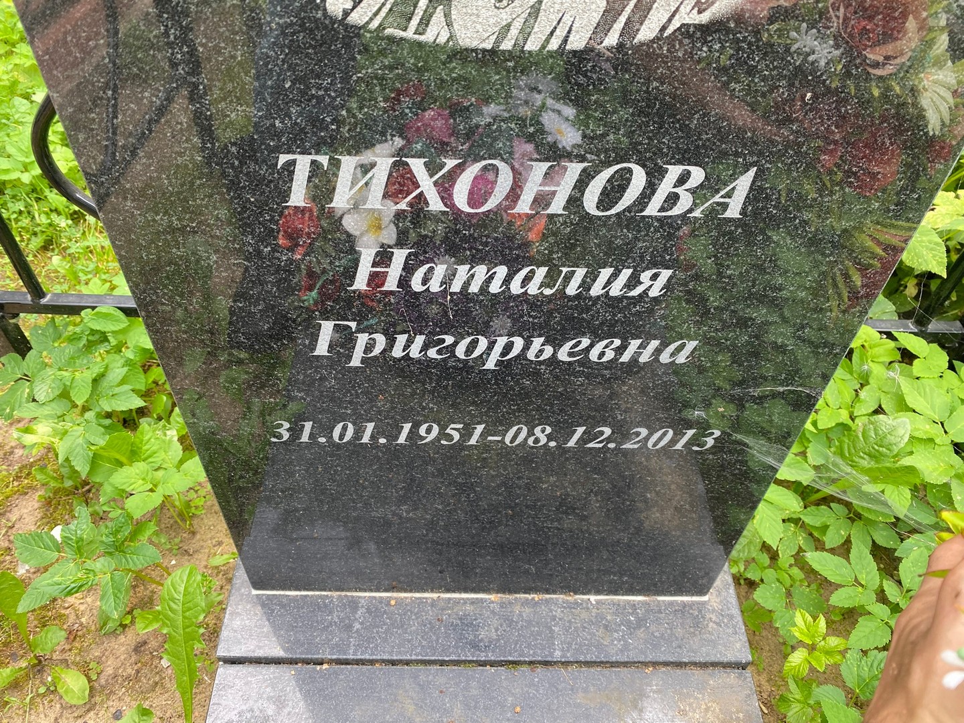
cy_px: 362
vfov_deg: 53.1
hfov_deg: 67.3
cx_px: 482
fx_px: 724
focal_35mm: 26
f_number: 1.8
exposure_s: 1/122
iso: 100
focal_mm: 4.25
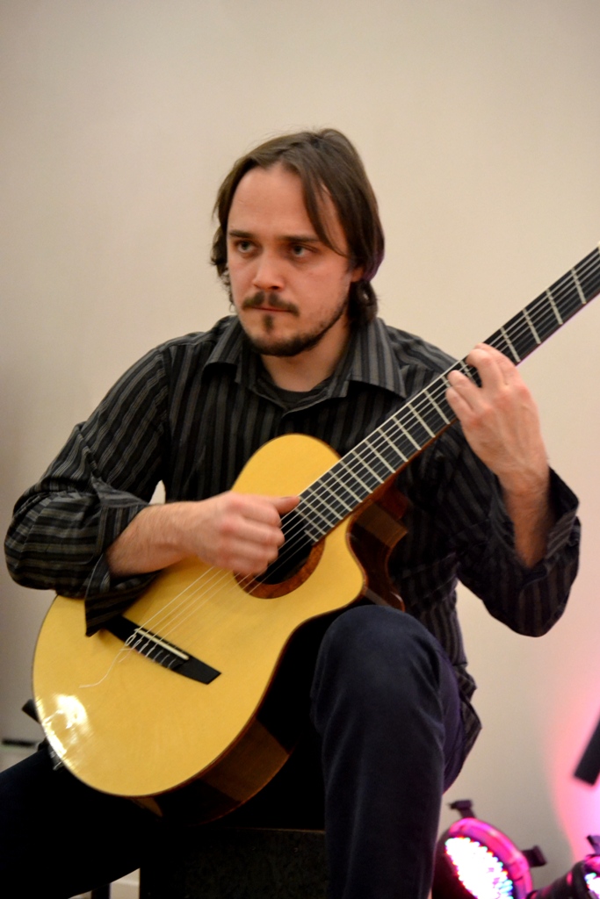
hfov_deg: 10.8
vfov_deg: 16.1
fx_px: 3186
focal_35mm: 128
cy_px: 450
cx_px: 300
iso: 3200
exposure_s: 1/50
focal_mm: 85
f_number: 4.5
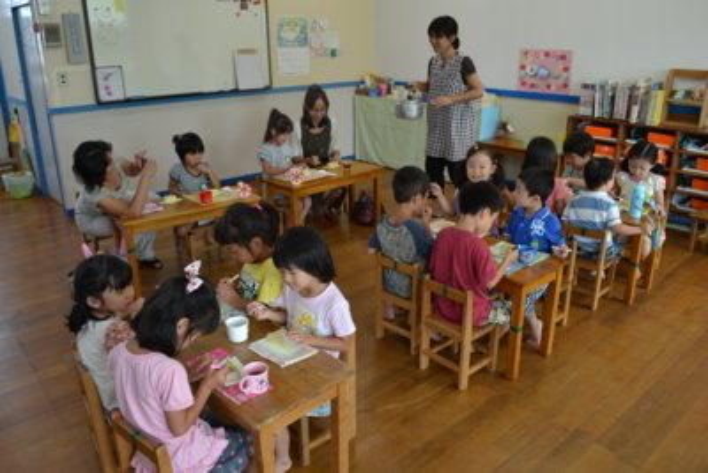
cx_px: 354
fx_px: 531
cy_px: 236
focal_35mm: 27
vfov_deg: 48.0
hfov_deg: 67.4
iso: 400
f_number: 4.5
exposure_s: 1/80
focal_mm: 18
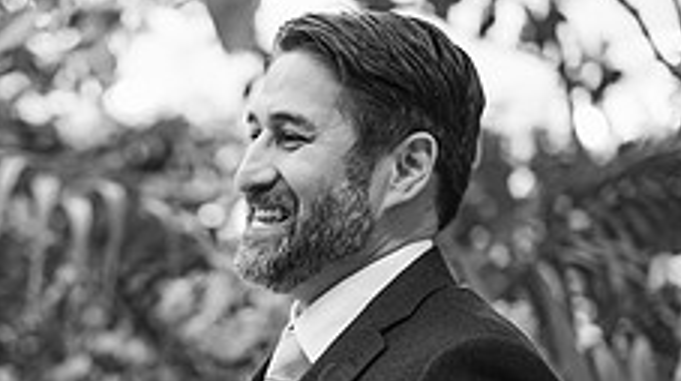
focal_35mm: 134
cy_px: 465
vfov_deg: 8.9
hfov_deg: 15.9
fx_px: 2417
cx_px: 99
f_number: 1.8
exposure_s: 1/125
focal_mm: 50
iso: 125
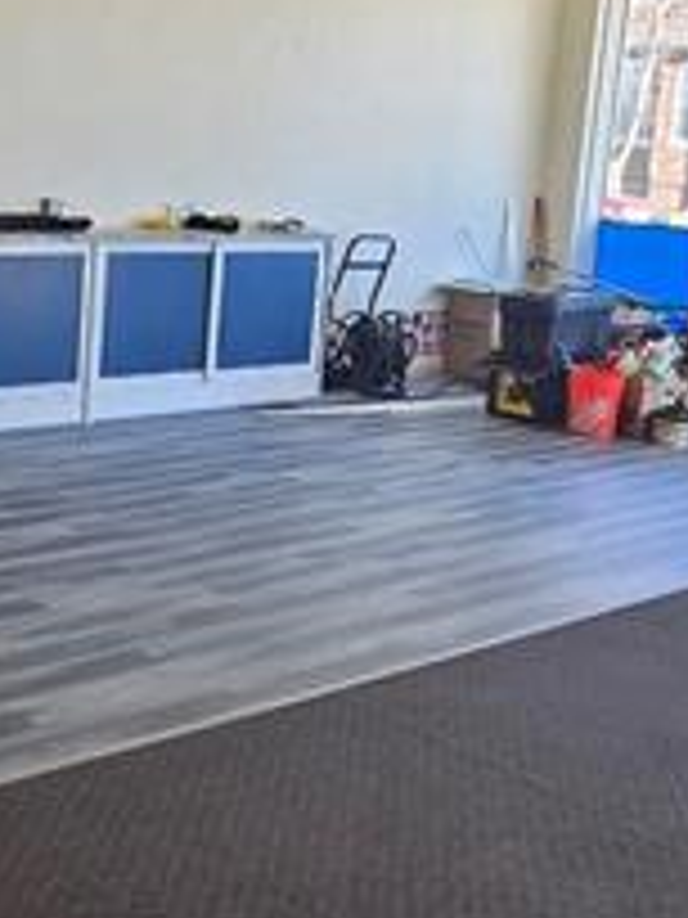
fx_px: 1299
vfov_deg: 38.7
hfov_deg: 28.7
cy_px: 342
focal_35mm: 49
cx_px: 94
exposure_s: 1/120
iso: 80
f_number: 2.2
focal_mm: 2.2
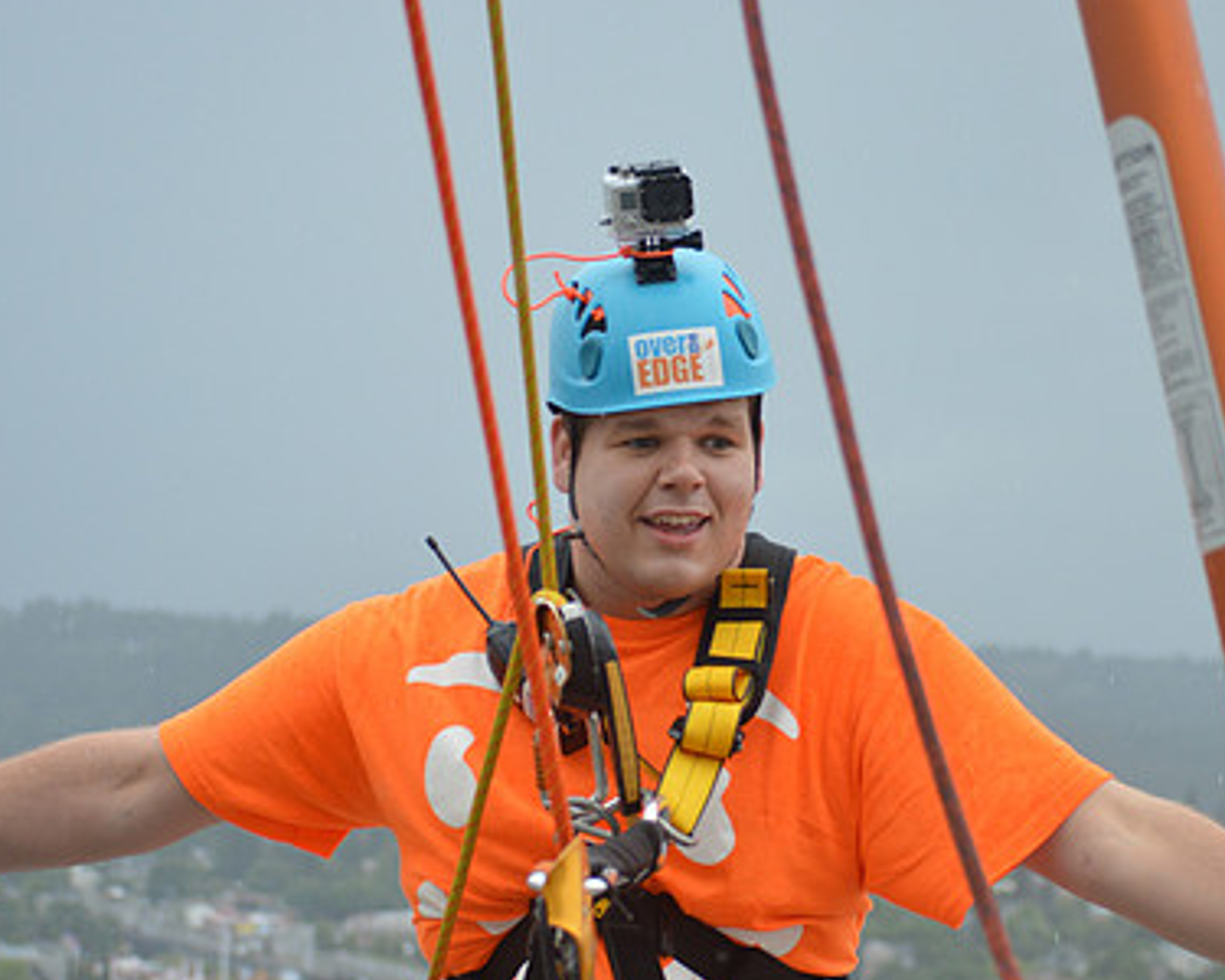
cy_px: 614
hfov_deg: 16.1
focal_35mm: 120
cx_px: 640
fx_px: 4341
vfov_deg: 12.9
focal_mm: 55
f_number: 4
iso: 400
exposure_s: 1/800
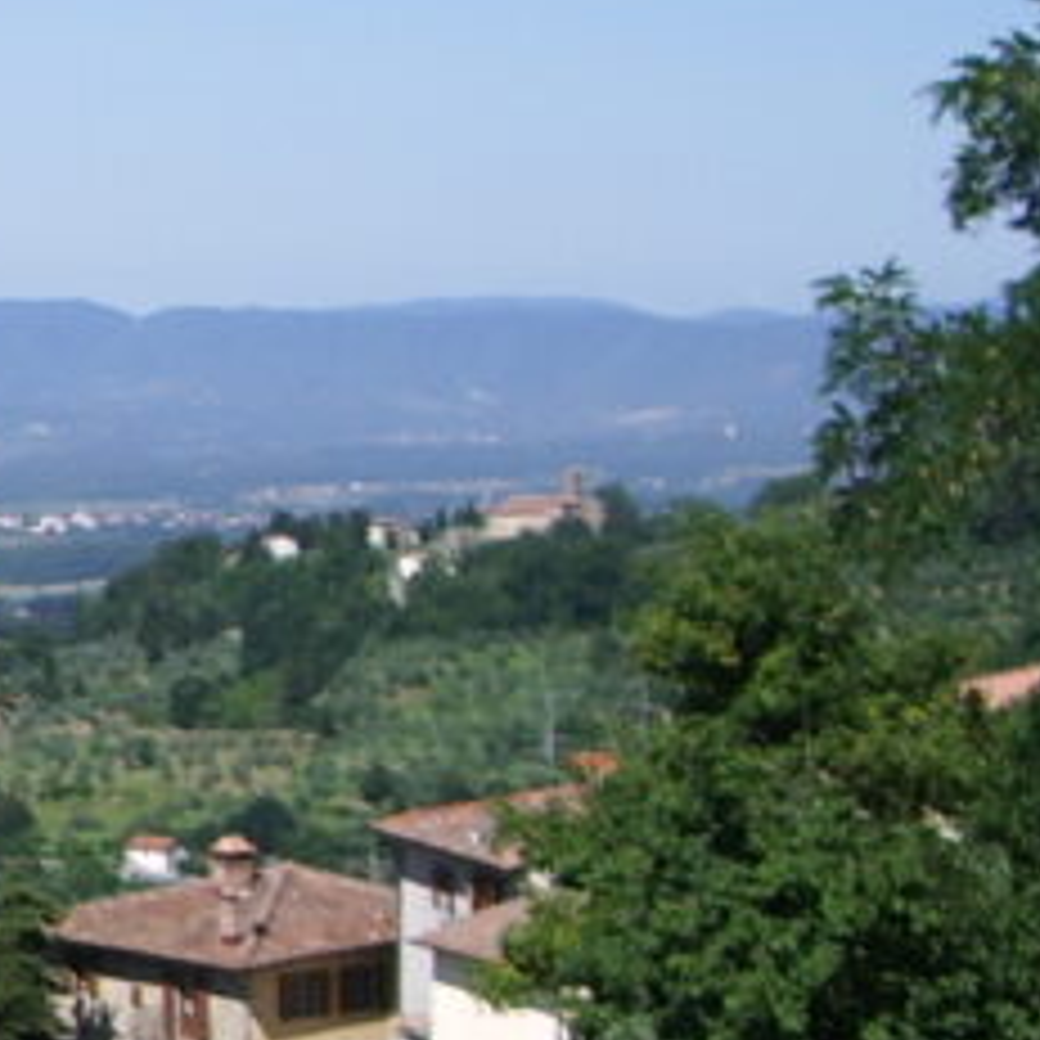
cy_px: 549
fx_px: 4657
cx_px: -1076
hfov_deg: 11.4
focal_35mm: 137
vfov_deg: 12.7
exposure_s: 1/400
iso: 50
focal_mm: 5.8
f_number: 4.3
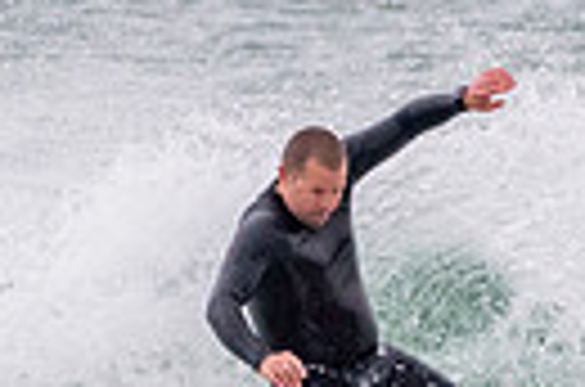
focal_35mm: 2746
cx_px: 264
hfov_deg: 0.8
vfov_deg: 0.5
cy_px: 545
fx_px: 44514
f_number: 5.6
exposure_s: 1/1000
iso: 800
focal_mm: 500
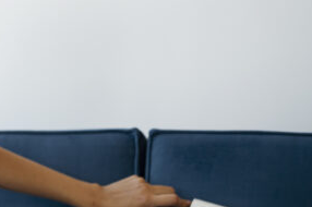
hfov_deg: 20.1
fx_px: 814
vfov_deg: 14.5
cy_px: 129
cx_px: -82
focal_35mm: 94
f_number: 2
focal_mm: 35
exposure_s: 1/400
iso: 640
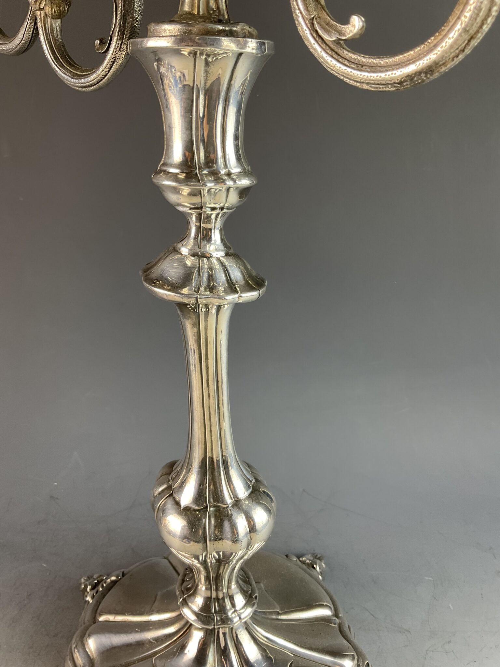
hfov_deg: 48.2
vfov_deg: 61.7
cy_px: 334
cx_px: 250
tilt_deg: -26.7
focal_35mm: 29
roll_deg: -1.6
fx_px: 559
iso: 40
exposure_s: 1/50
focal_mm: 3
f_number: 1.8
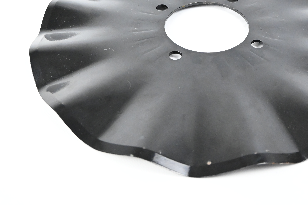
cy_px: 40
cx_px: 200
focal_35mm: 46
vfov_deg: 28.5
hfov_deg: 42.1
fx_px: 396
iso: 2800
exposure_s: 1/500
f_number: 3.8
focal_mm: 18.5
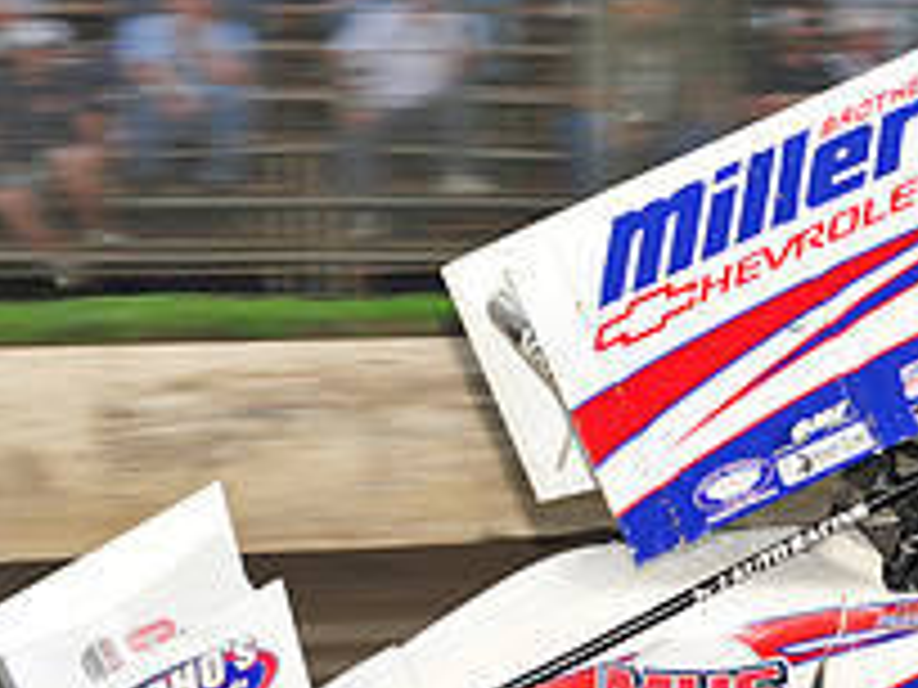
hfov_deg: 6.9
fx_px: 7611
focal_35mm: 287
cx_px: 760
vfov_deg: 5.2
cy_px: 378
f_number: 6.3
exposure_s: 1/320
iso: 640
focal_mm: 105
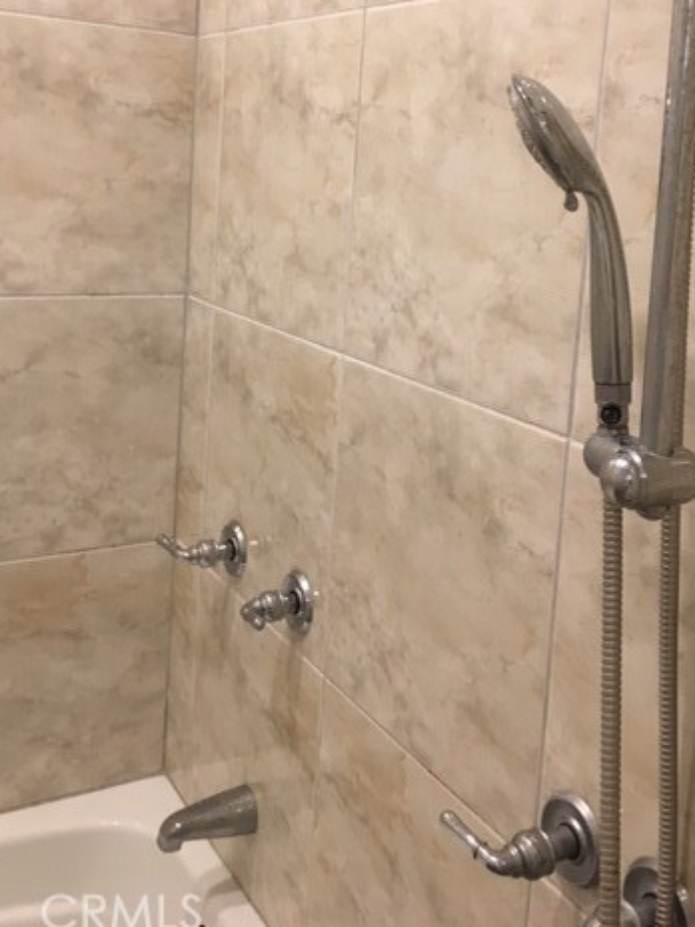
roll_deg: -4.0
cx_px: 367
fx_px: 1071
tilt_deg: -7.0
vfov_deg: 46.0
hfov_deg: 35.9
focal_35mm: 40
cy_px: 302
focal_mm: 4.15
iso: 64
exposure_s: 1/30
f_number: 2.2
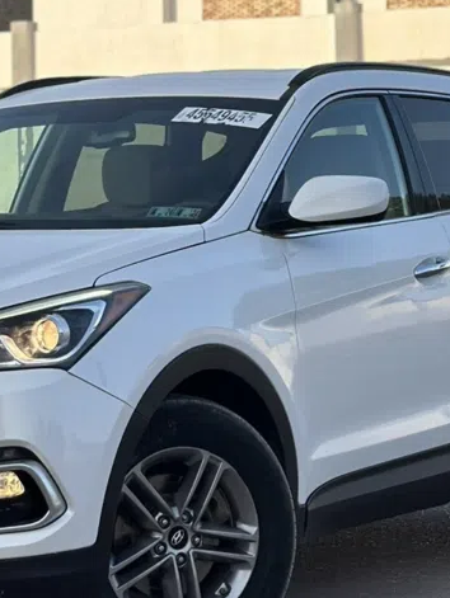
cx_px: 112
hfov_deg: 10.7
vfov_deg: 14.1
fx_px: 2406
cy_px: 73
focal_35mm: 139
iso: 80
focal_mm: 6.86
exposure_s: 1/1667
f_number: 1.78
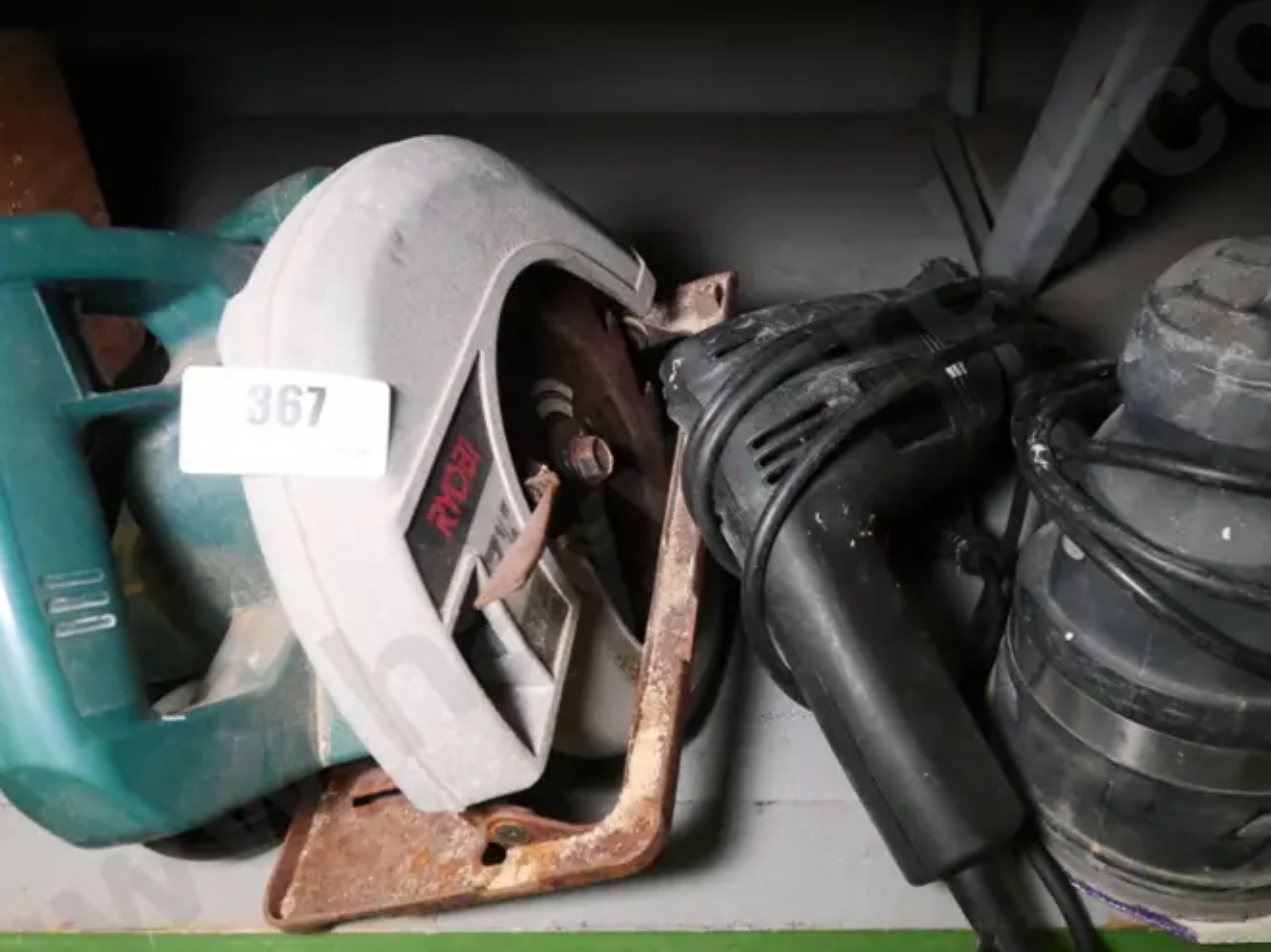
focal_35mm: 31
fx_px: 1138
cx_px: 731
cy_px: 450
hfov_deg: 58.1
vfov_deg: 45.4
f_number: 4.5
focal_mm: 10
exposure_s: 1/250
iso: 3200
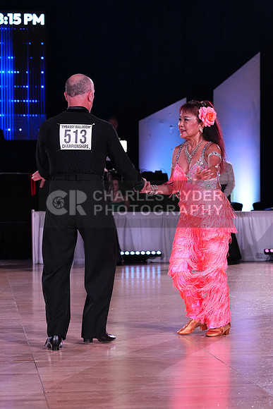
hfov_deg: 14.6
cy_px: 204
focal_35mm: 94
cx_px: 136
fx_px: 1069
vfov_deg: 21.7
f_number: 6.3
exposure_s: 1/320
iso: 5000
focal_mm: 94
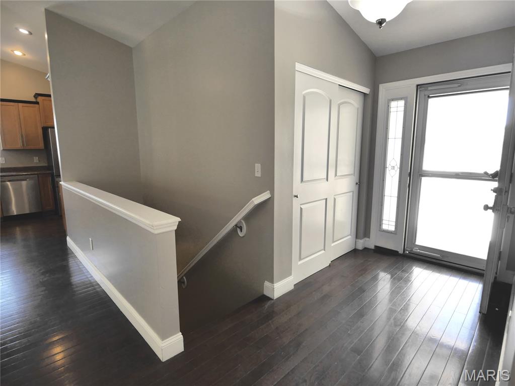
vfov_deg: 71.6
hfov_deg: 87.7
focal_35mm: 18
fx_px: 268
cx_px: 258
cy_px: 193
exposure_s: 1/30
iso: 800
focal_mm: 9
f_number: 4
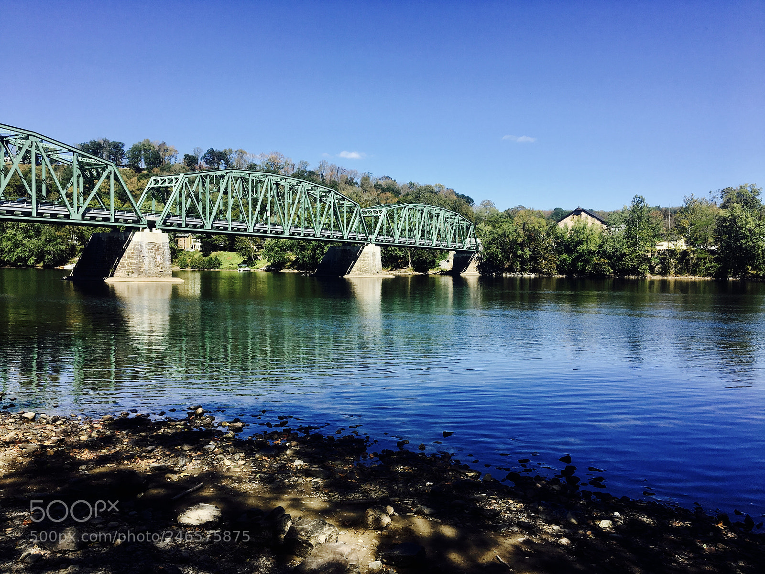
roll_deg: -0.6
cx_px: 382
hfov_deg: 61.7
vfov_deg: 48.2
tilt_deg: -1.0
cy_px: 287
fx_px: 641
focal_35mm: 29
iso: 25
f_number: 2.2
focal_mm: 4.15
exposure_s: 1/1148
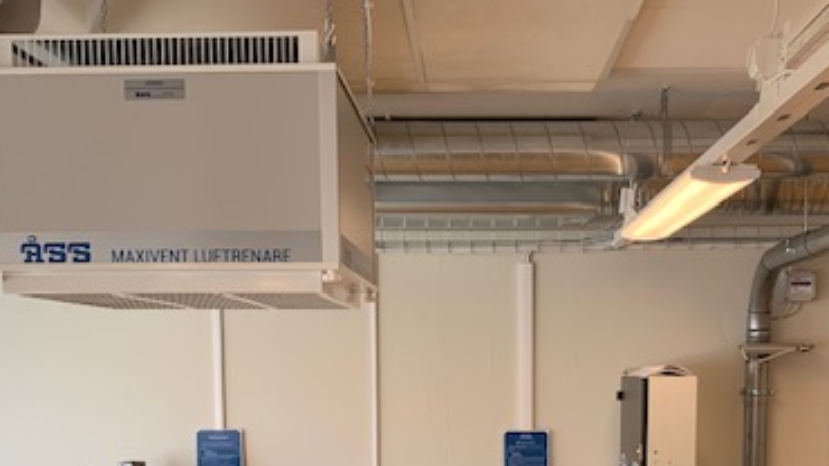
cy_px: 477
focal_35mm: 49
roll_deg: +0.3
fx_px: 1077
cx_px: 455
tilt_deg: -6.4
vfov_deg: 23.3
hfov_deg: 42.1
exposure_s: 1/122
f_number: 1.8
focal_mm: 4.25
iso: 32
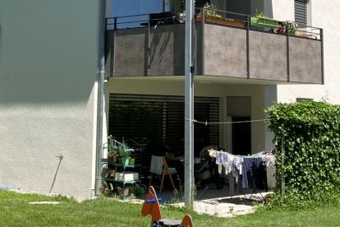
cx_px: 139
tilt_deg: +8.6
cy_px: 1
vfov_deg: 18.4
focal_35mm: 72
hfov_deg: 28.0
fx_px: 680
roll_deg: -1.8
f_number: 1.8
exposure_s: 1/1230
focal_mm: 3.99
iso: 20
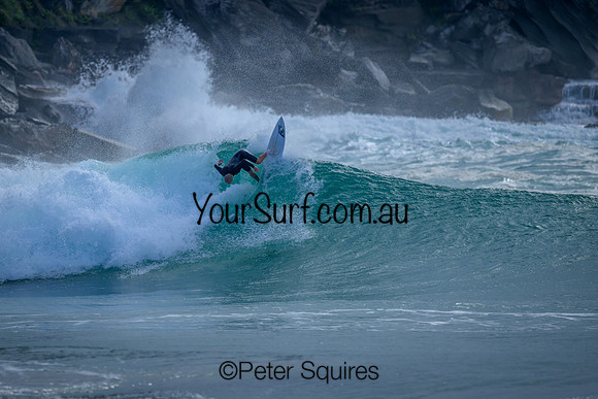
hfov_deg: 2.6
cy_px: 200
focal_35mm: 800
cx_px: 299
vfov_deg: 1.7
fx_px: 13291
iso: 360
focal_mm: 800
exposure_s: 1/2000
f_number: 6.3
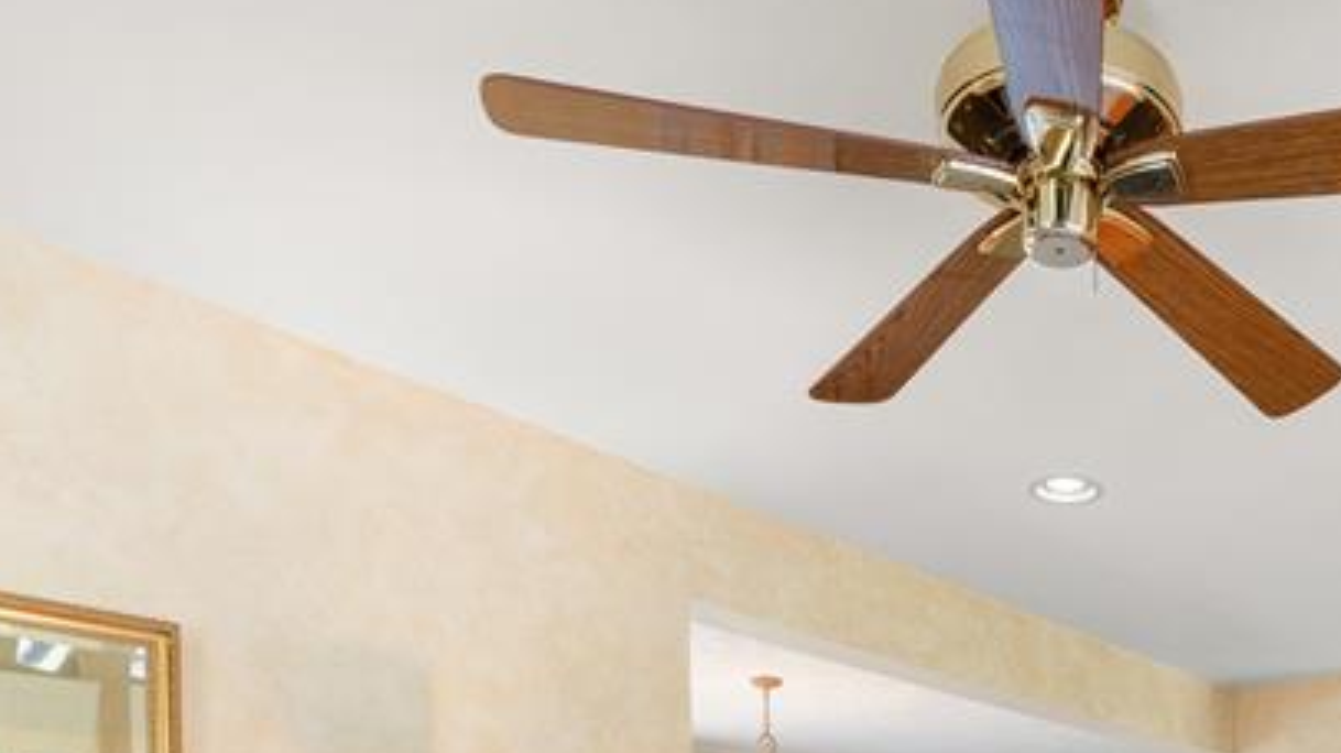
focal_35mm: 37
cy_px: 1052
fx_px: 1315
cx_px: 1153
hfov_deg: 49.4
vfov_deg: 25.9
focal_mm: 14
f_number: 11
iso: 100
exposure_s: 1.6
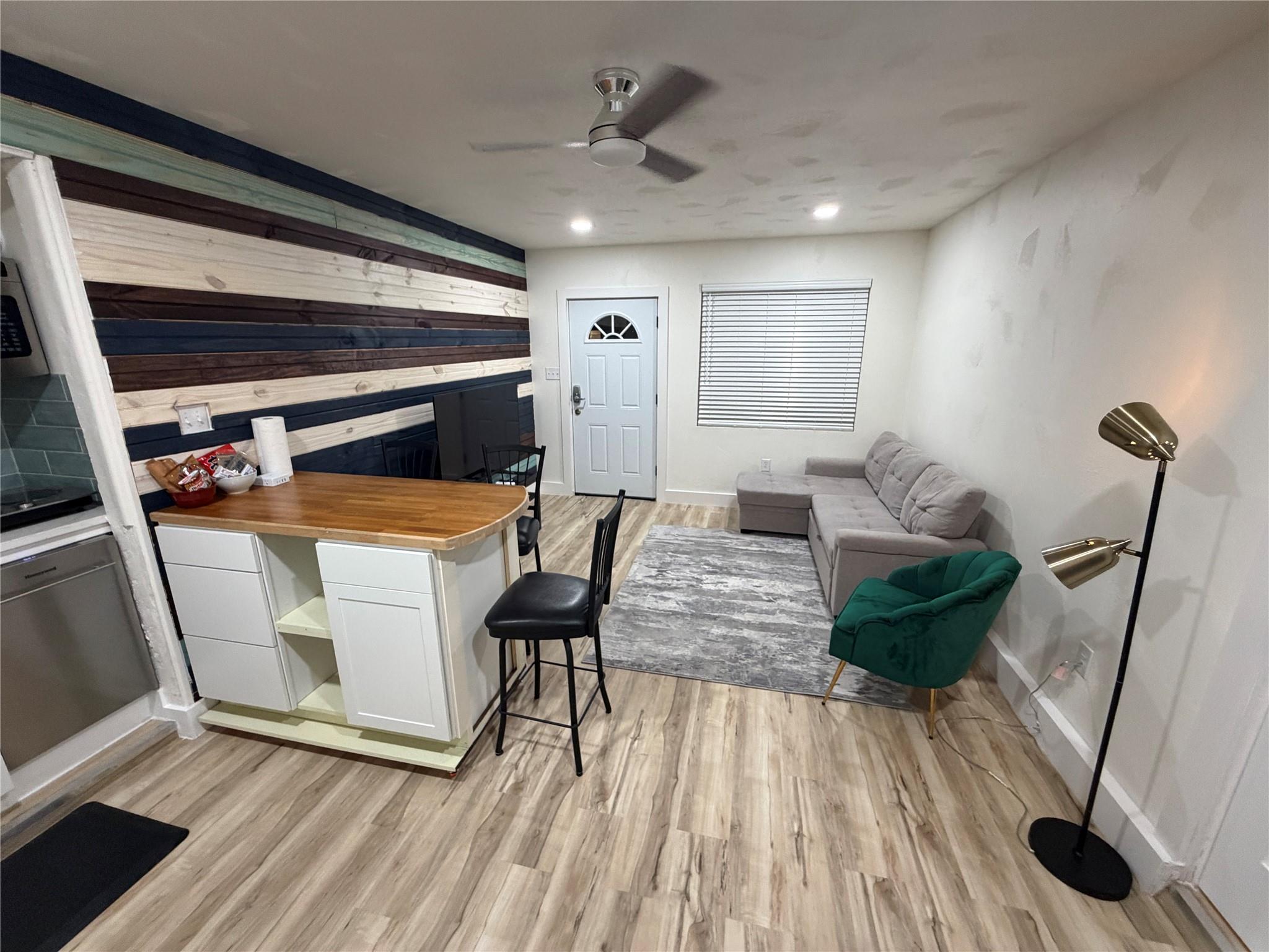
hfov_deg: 102.1
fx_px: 513
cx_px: 634
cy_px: 476
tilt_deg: -15.8
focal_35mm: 14
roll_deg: +0.7
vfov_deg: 85.7
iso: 320
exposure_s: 1/60
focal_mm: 2.22
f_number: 2.2
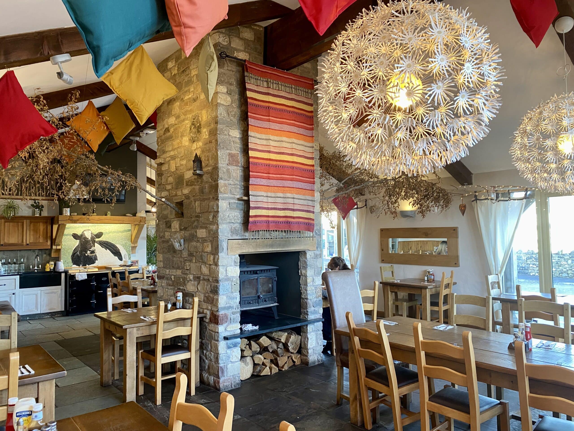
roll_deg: +0.6
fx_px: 431
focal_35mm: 26
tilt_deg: +1.5
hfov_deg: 67.3
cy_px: 216
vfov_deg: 53.1
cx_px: 287
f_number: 1.8
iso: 200
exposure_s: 1/50
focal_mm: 4.25
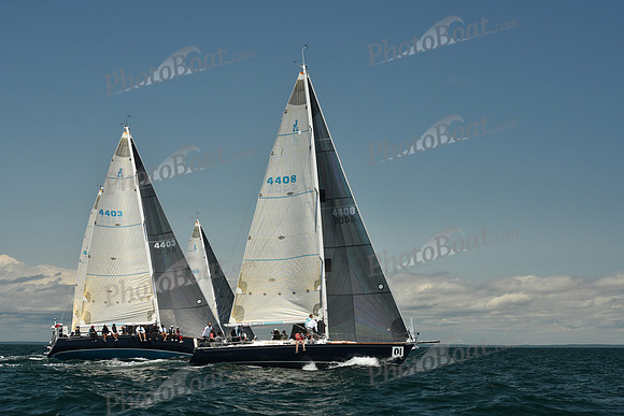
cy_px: 208
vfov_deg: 19.5
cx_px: 312
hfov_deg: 28.8
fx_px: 1214
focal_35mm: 70
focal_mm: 70
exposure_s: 1/640
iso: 320
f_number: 9
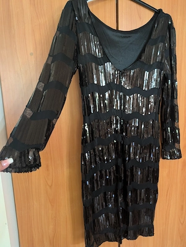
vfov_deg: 71.5
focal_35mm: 24
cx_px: 93
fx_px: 171
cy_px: 124
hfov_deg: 57.0
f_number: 1.68
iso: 2048
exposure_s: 1/38.5
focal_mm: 6.9
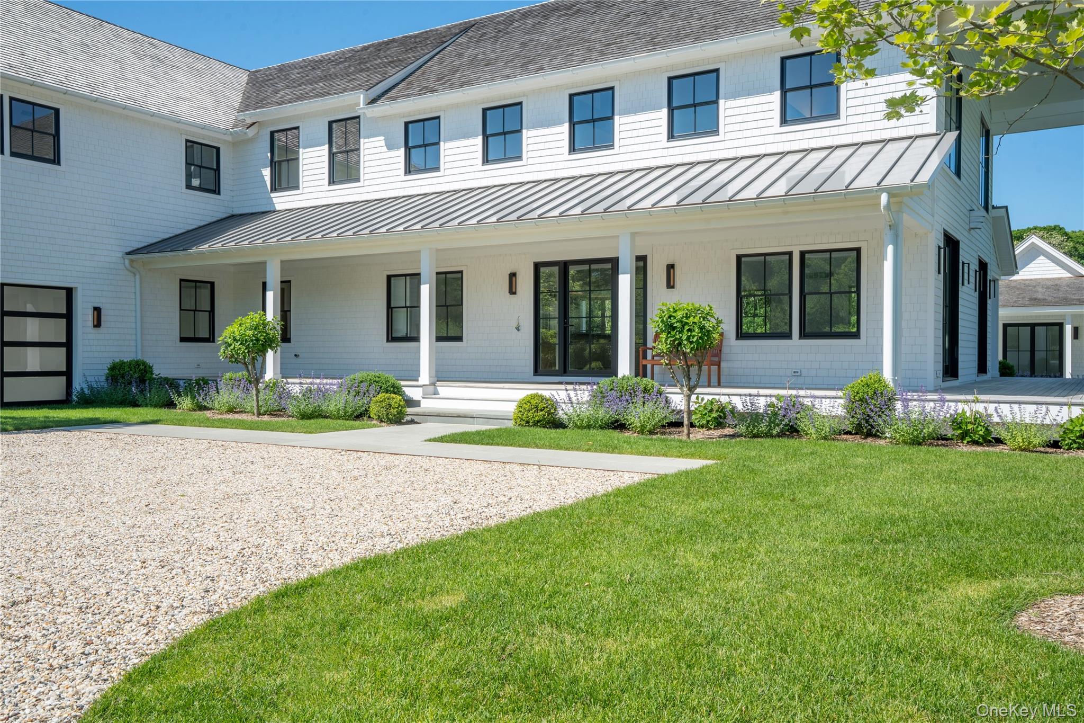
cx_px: 542
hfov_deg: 61.9
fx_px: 903
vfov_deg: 43.6
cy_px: 362
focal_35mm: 30
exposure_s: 1/1000
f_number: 13
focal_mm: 30
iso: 100
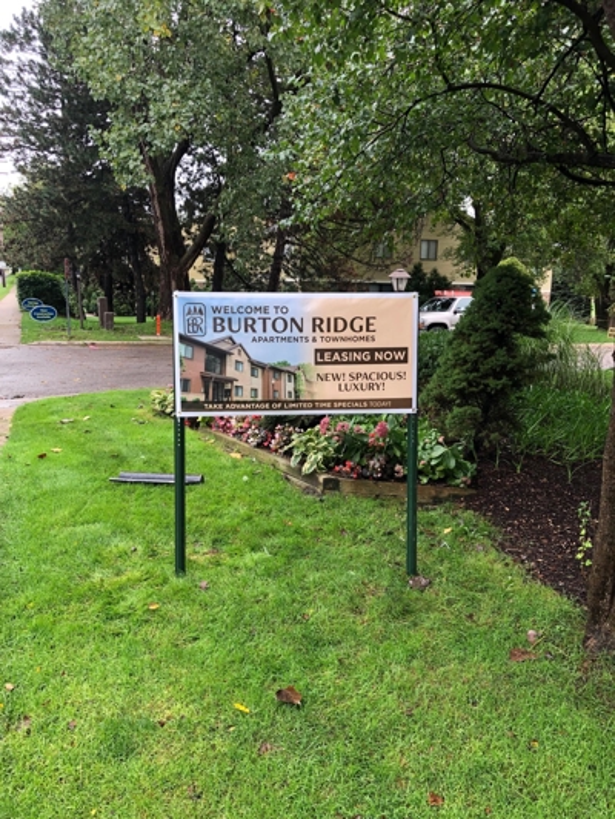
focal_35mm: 28
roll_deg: +0.0
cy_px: 410
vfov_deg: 63.4
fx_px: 663
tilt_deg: -10.1
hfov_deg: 49.8
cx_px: 308
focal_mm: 3.99
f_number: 1.8
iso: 40
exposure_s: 1/120
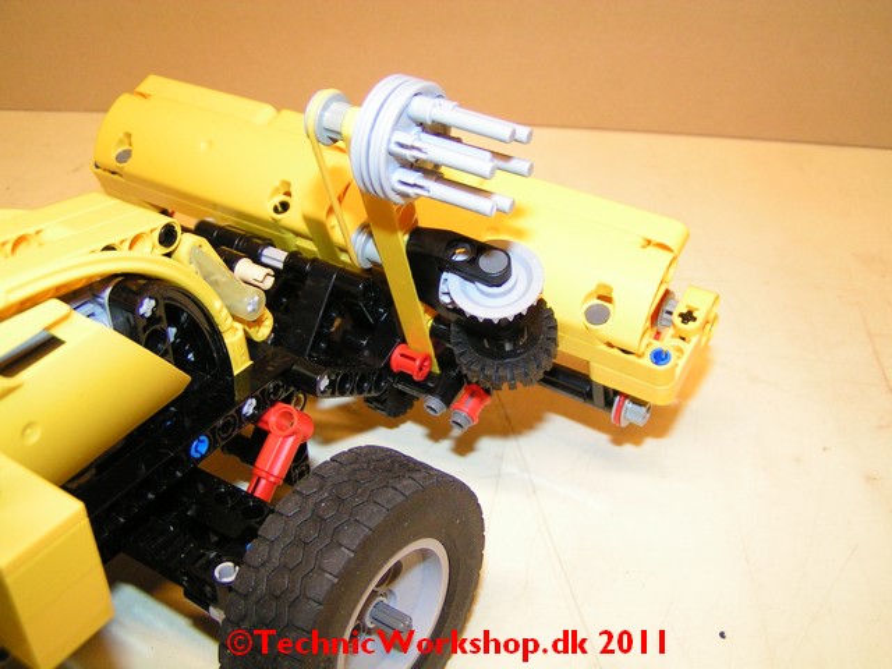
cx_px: 446
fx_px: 979
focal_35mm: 38
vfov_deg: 37.7
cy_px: 334
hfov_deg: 49.0
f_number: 2.8
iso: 160
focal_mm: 5.8
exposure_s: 1/40
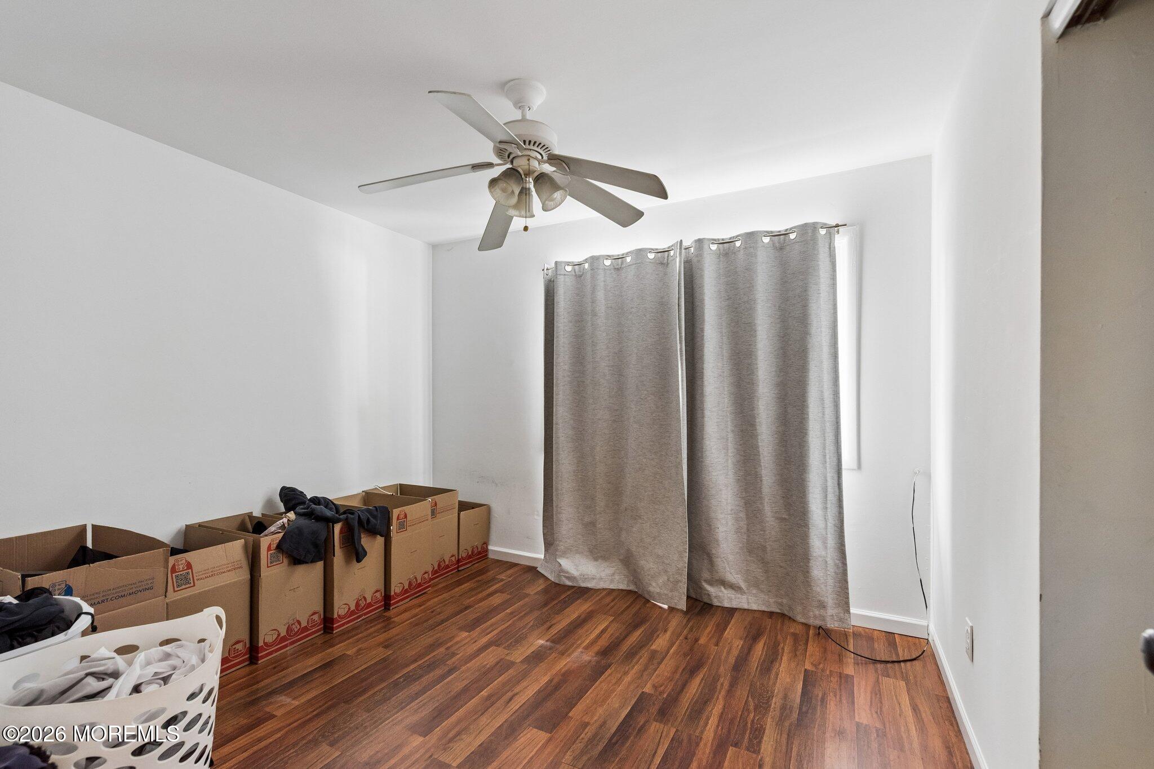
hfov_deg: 100.4
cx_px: 577
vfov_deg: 77.3
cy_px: 384
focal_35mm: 15
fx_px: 481
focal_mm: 15
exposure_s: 1/8
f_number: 7.1
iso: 1000
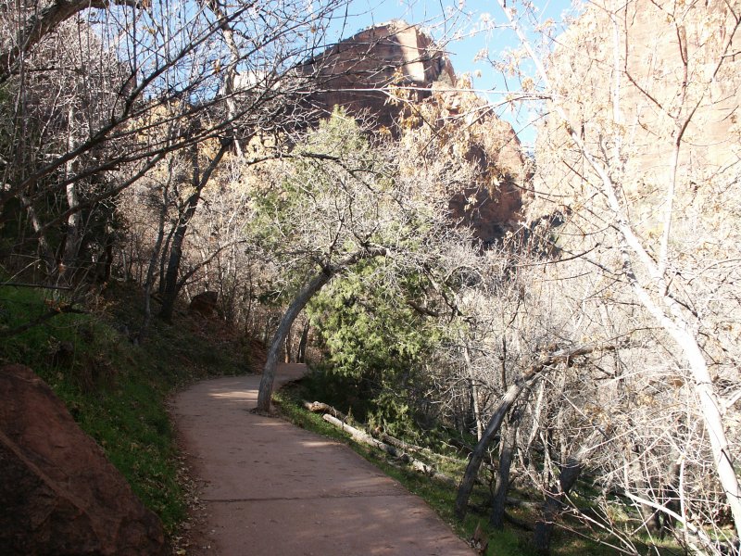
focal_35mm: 28
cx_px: 370
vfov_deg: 49.7
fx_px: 599
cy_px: 278
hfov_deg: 63.4
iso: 100
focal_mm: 7.27
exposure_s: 1/180
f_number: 4.5
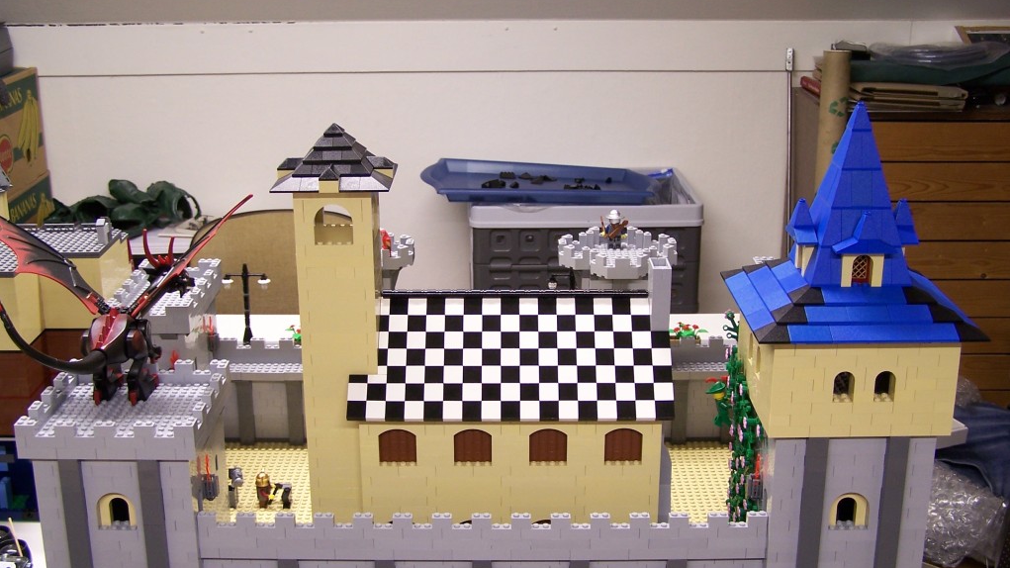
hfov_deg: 43.7
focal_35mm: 47
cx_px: 505
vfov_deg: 25.4
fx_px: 1259
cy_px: 303
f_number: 2.9
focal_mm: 7.1
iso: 80
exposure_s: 1/6
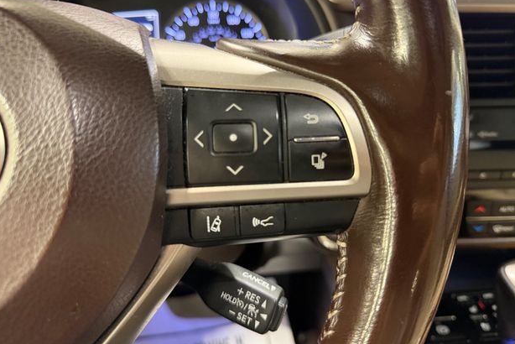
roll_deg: +2.0
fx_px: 372
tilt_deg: -25.4
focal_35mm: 26
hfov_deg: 69.4
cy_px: 157
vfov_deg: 49.5
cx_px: 263
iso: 800
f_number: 1.78
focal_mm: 6.76
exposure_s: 1/40
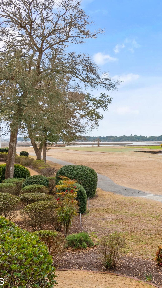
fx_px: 389
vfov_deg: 40.6
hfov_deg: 22.4
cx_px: 172
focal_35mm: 51
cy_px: 140
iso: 100
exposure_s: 1/125
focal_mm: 20
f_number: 5.6
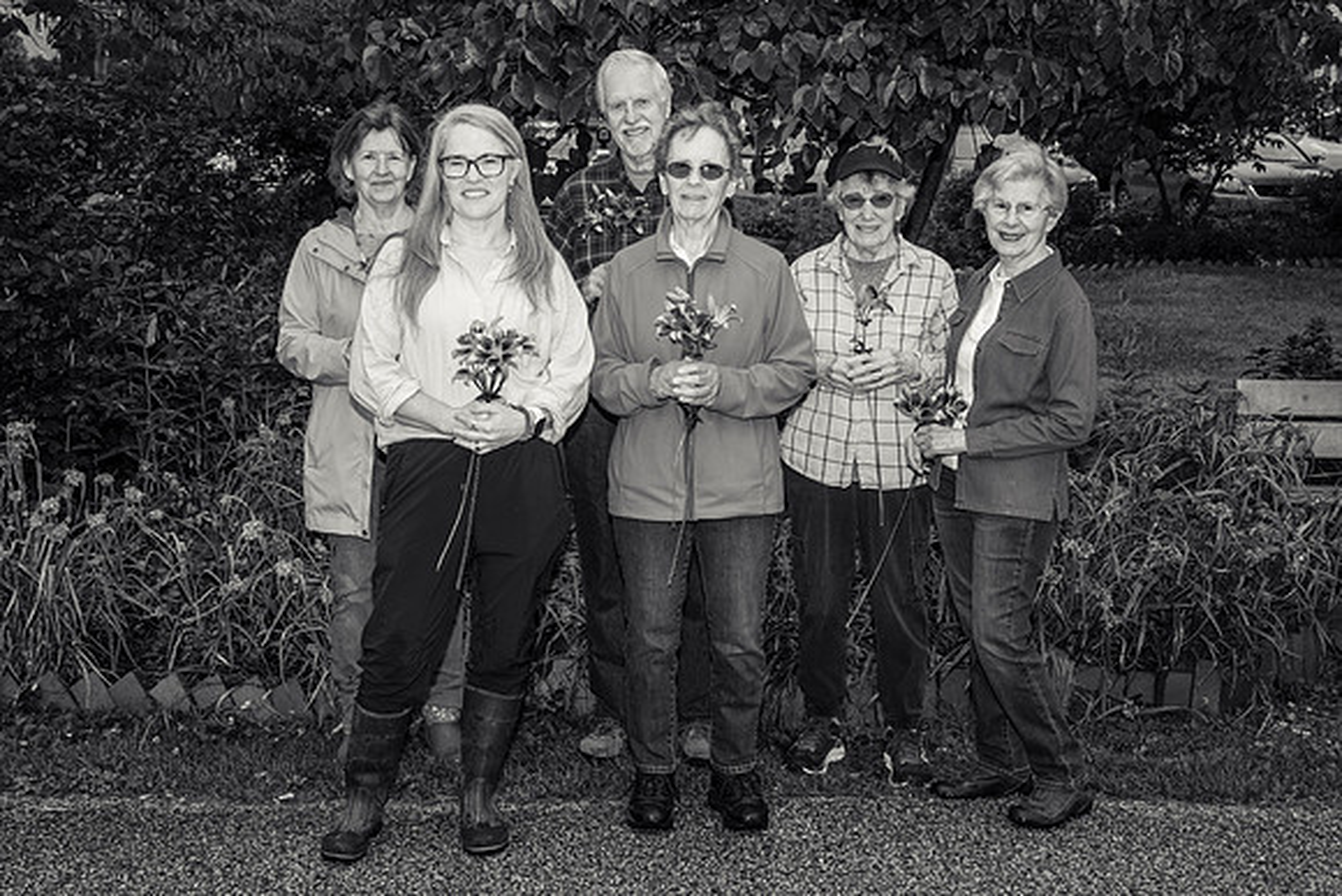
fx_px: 1652
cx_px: 630
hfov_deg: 44.2
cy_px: 389
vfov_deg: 30.3
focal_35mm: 44
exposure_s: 1/250
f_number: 8
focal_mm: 33
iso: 250
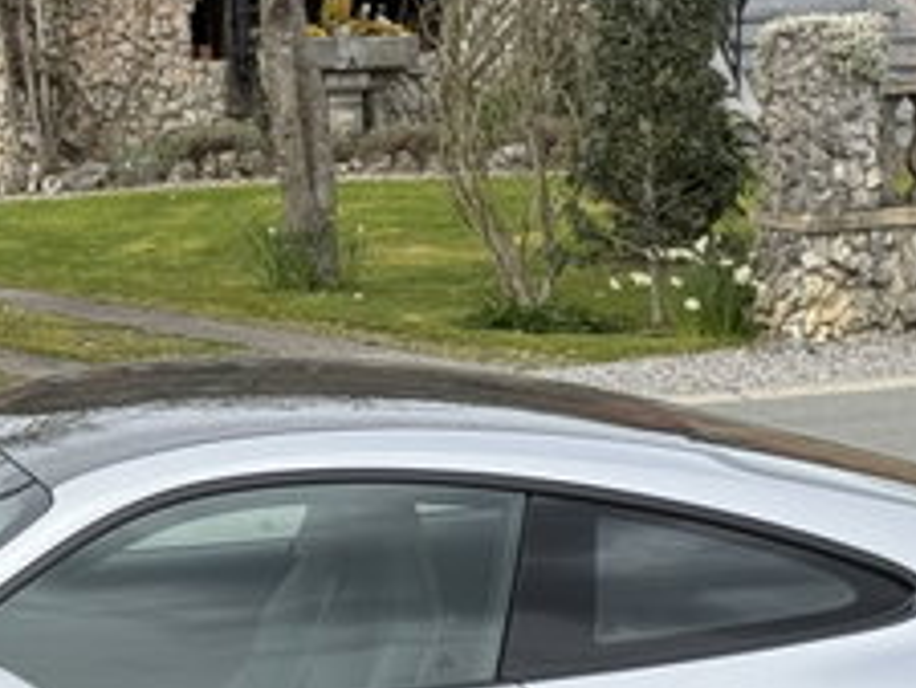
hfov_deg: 12.0
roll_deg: +2.3
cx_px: 90
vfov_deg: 9.0
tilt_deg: -6.5
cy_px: 525
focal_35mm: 164
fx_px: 4342
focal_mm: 6.76
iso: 64
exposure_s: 1/2273
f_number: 1.78
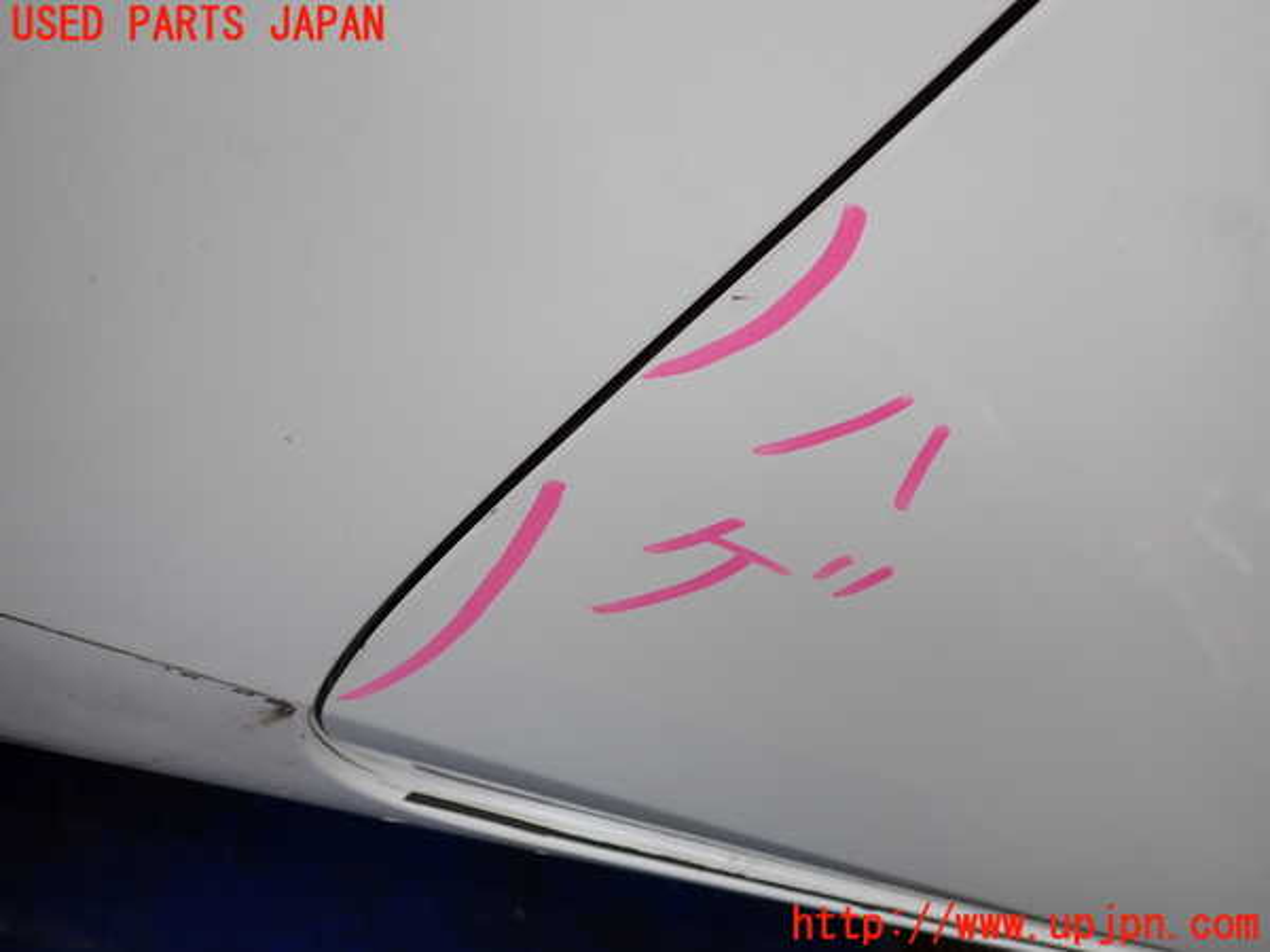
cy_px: 476
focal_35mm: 30
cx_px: 635
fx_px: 1101
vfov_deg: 46.8
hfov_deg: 60.0
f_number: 2.3
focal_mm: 5.4
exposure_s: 1/125
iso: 100
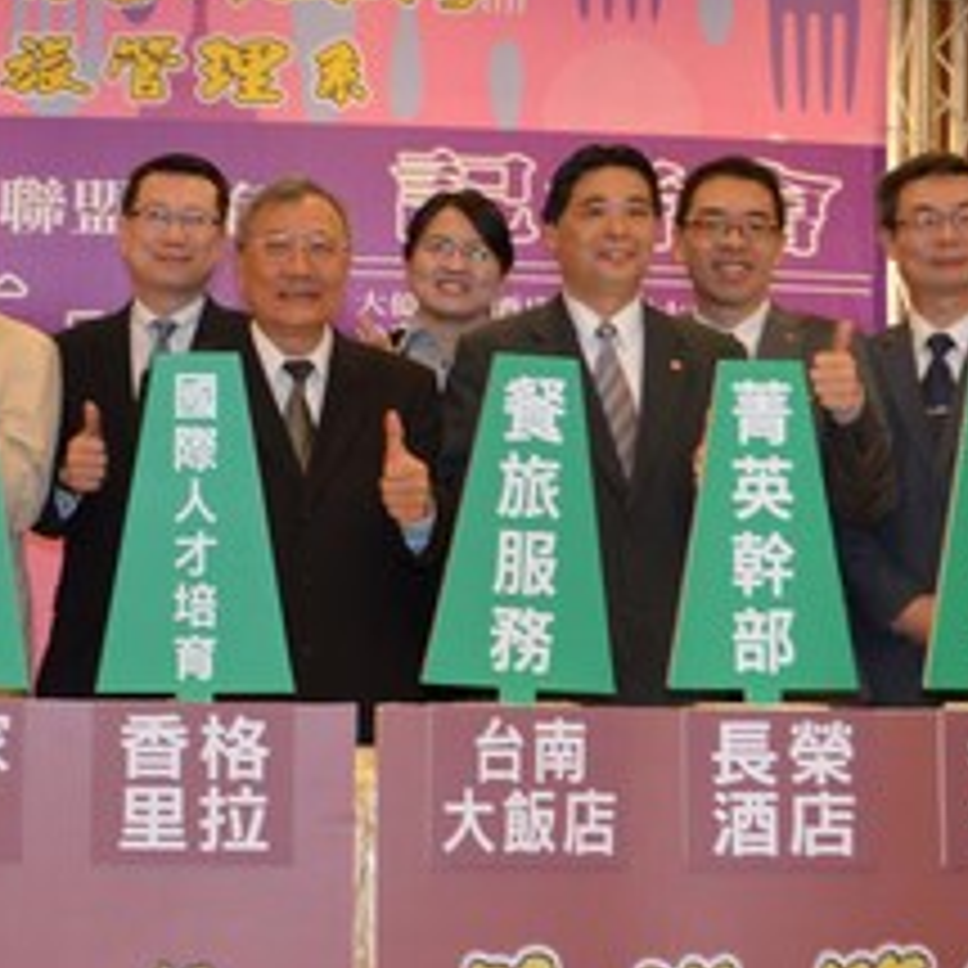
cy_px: 362
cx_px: 221
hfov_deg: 26.5
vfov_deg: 26.8
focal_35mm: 64
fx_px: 2025
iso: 1100
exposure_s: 1/60
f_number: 3.5
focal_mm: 18
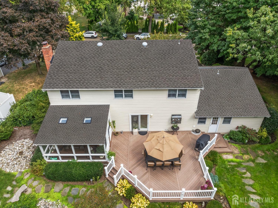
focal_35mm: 24
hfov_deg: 71.6
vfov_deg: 56.8
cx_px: 139
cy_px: 104
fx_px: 193
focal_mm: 12.29
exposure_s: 1/15
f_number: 11
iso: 100
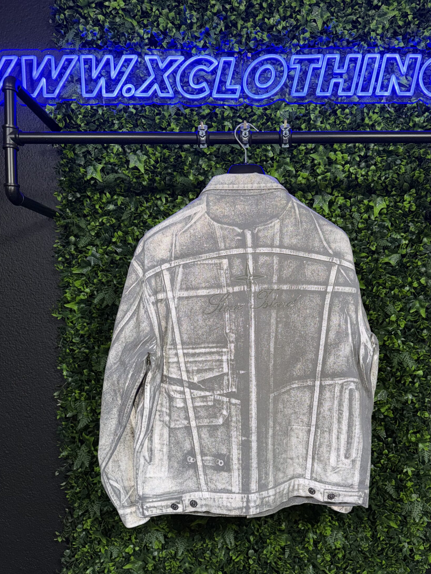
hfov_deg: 49.6
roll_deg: -1.4
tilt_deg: -2.7
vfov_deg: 63.2
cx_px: 244
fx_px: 465
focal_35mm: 28
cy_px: 327
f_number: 1.78
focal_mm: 6.76
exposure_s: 1/16
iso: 80
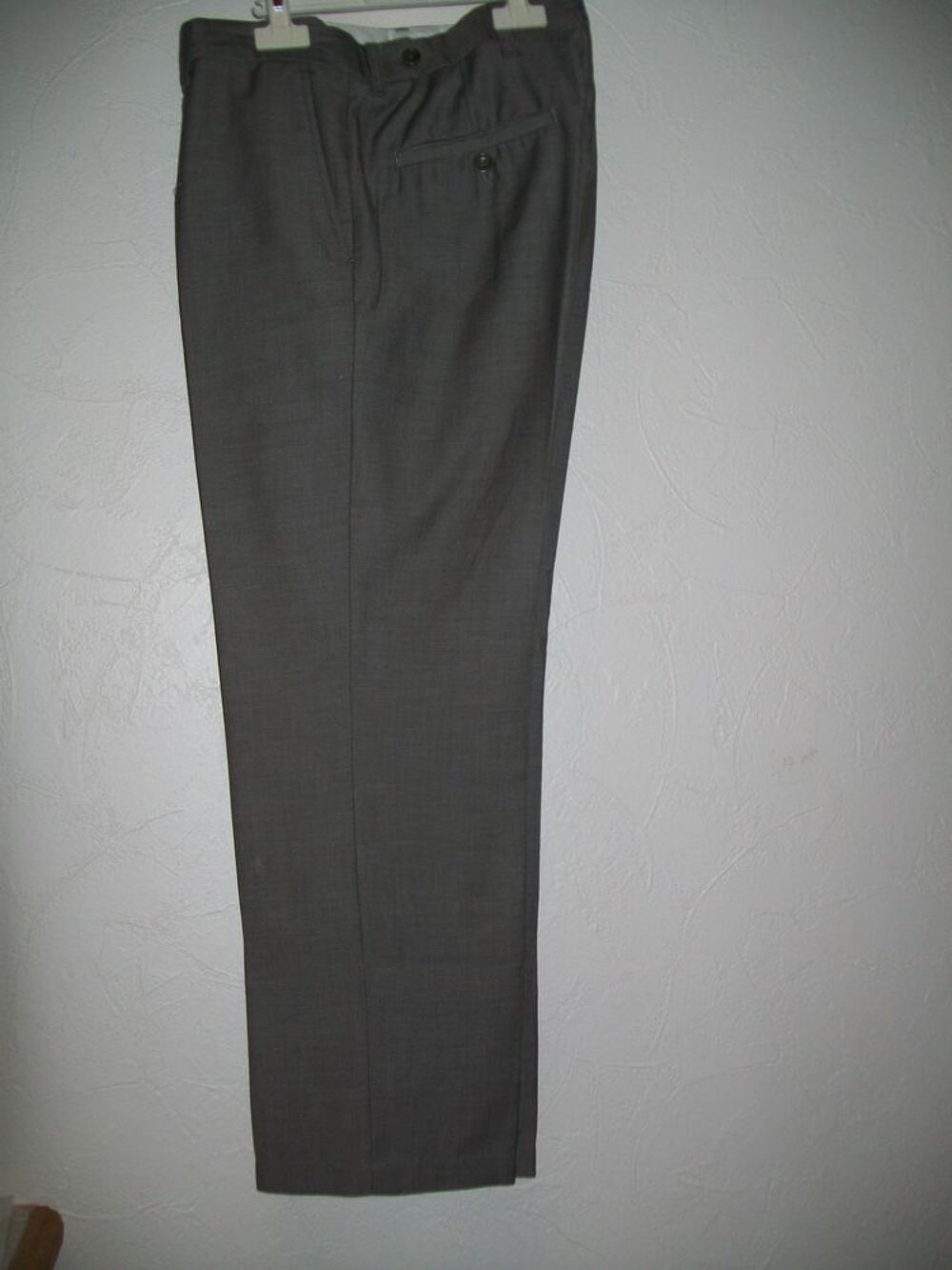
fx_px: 1247
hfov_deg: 41.8
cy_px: 635
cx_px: 476
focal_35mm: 34
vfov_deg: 54.0
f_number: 2.7
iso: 64
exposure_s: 1/60
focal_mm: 6.1
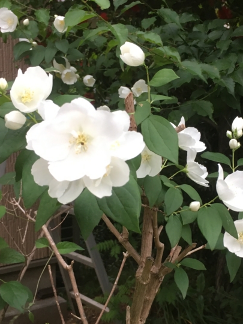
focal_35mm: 55
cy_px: 176
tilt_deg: -9.1
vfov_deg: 34.9
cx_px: 155
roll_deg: -0.7
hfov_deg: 26.5
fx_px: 515
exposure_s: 1/30
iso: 80
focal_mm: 4.15
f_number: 2.2
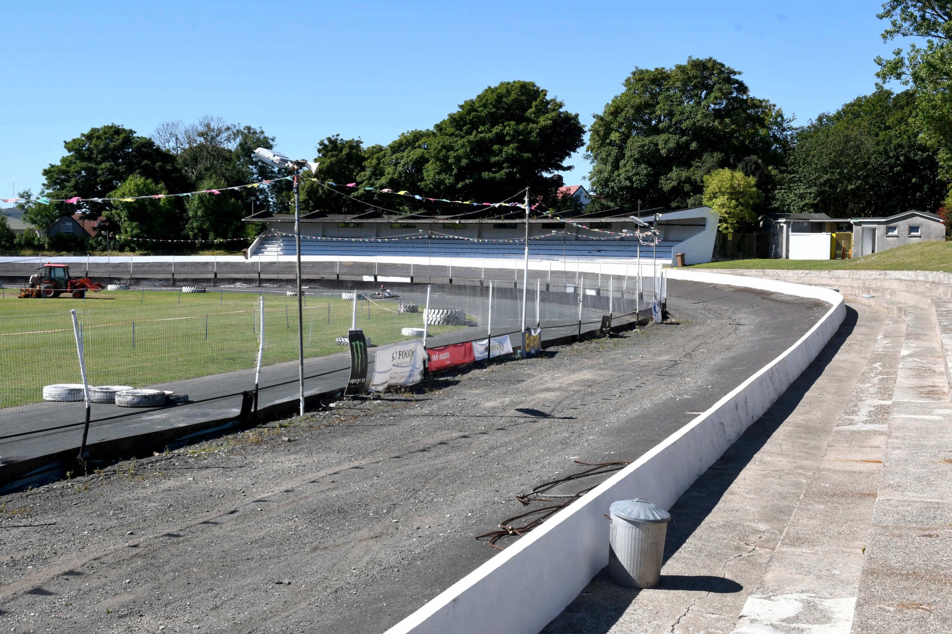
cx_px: 476
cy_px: 317
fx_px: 1269
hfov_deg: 41.1
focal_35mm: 48
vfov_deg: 28.1
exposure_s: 1/500
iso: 500
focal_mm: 32
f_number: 11
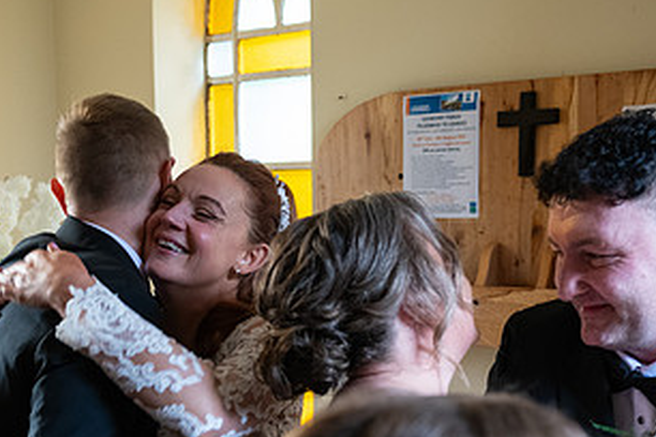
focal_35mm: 55
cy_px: 365
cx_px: 309
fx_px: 1002
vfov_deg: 24.1
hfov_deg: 36.2
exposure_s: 1/160
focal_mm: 29
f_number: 3.5
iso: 1250
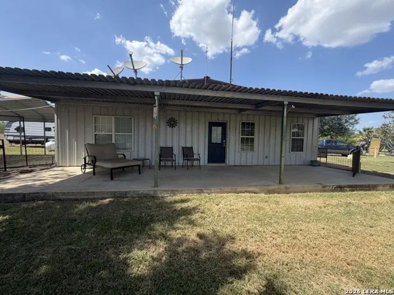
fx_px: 159
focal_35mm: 14
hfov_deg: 102.1
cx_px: 197
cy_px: 148
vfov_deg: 85.7
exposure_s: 1/770
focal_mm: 2.22
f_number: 2.2
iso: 32
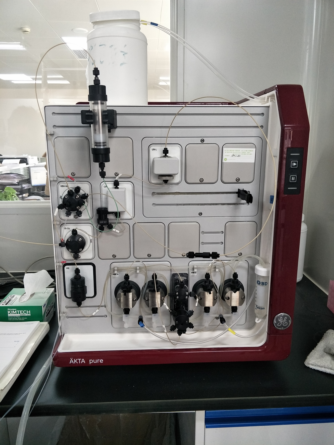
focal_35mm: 22
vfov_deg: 76.4
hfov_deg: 61.1
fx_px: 283
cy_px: 222
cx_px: 167
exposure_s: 1/50
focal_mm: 3.79
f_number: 1.7
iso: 166
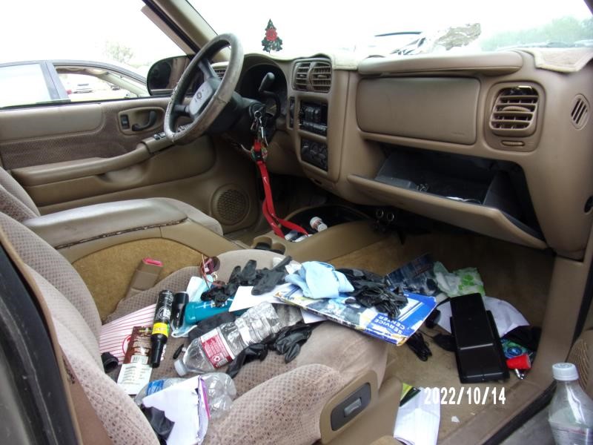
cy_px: 222
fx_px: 411
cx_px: 296
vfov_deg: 56.8
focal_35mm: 24
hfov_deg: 71.6
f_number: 3.3
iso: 80
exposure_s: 1/80
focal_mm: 4.3
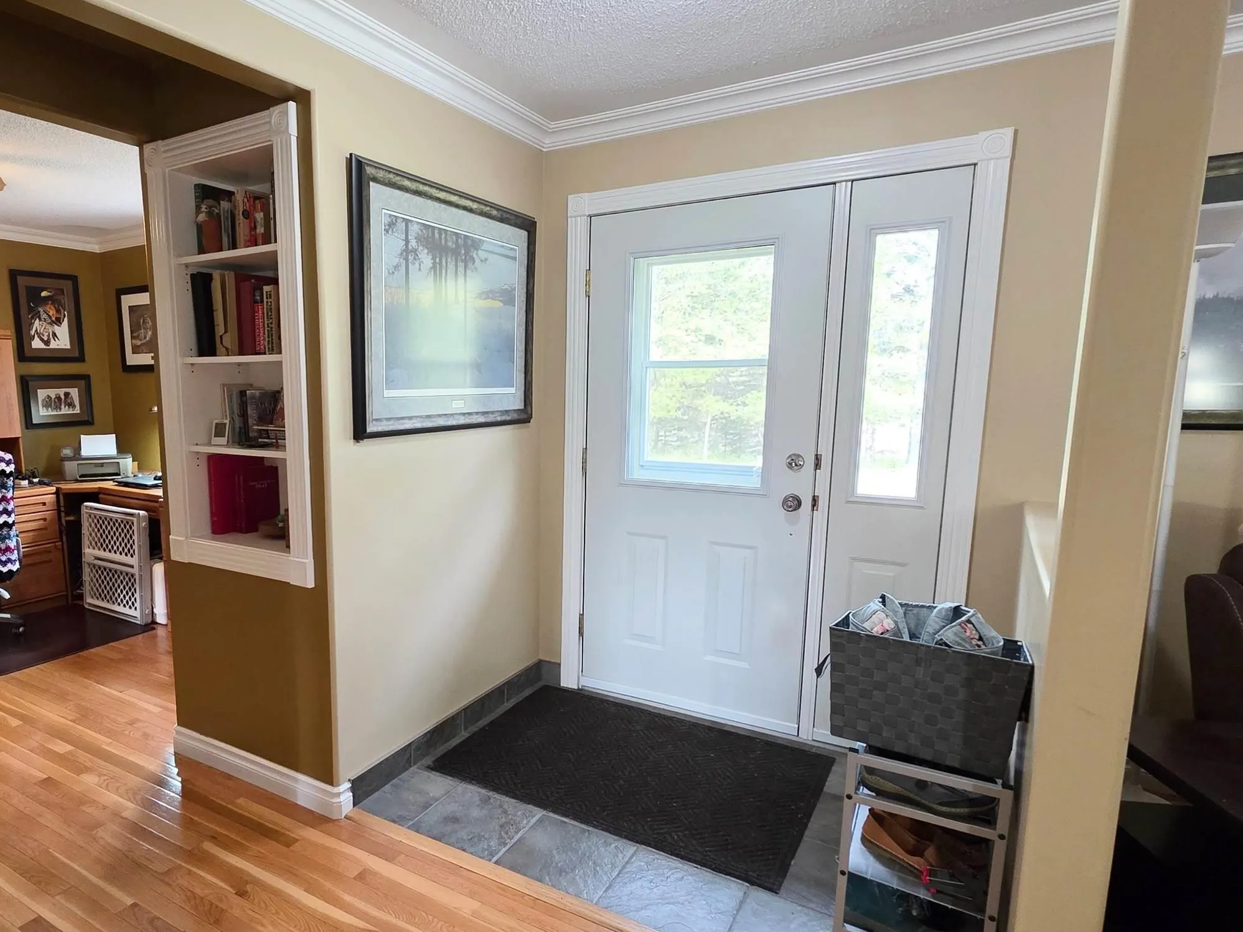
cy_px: 508
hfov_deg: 80.2
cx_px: 463
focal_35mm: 20
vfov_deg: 65.9
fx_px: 718
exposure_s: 1/60
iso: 320
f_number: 1.9
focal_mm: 2.2
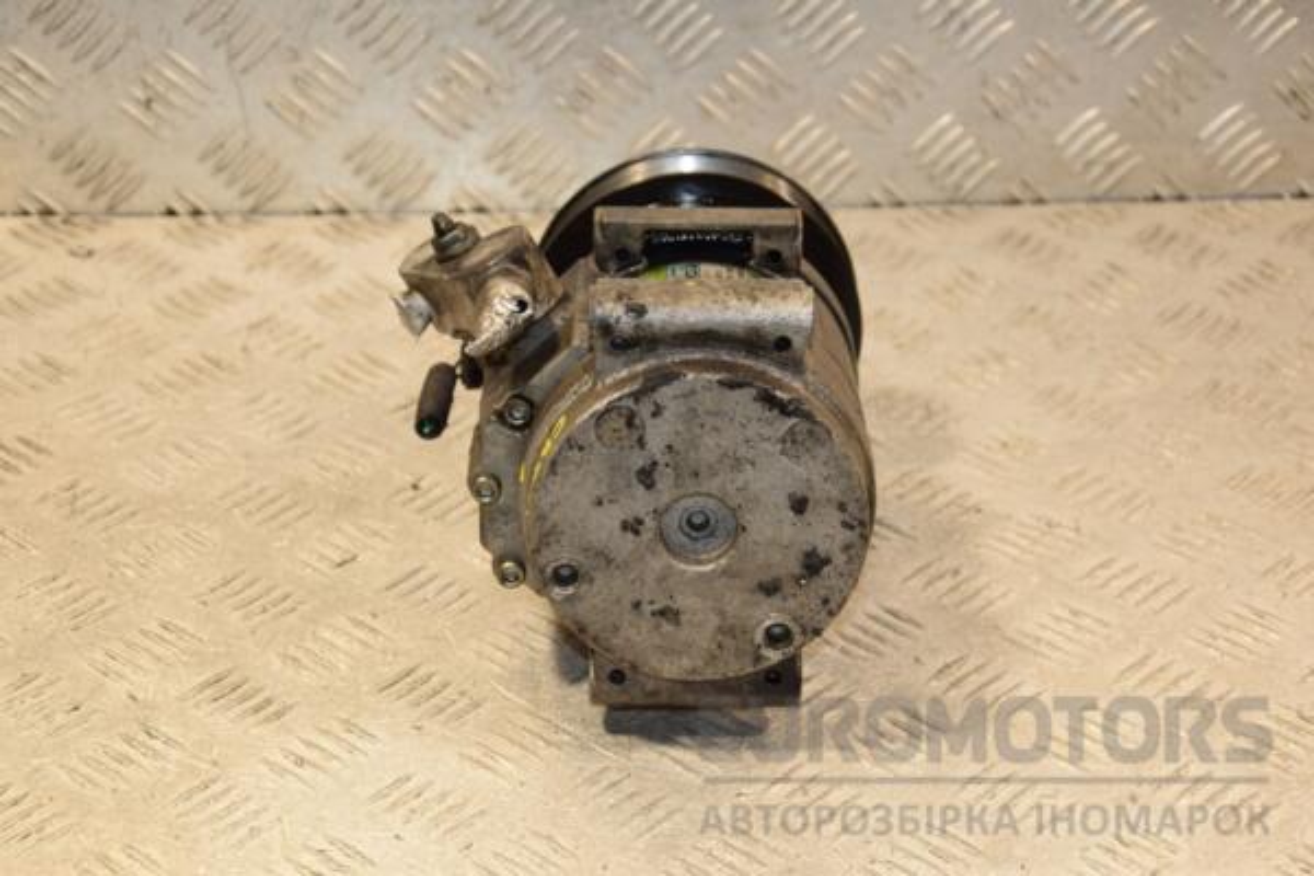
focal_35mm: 78
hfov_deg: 26.0
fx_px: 2847
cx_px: 657
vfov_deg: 17.5
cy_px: 438
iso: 800
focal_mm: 52
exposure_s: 1/200
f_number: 5.6
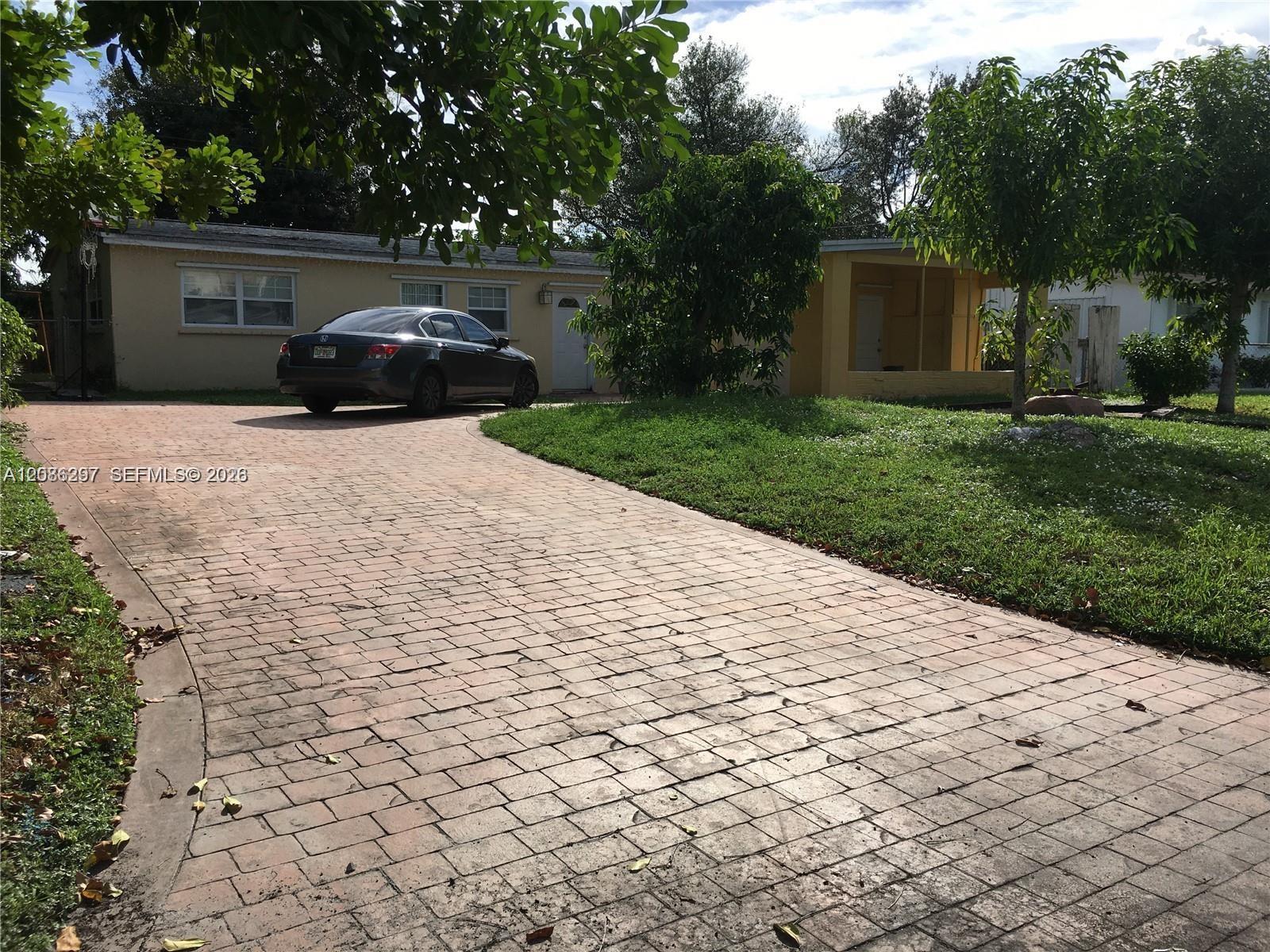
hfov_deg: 61.7
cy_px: 476
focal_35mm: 29
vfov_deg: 48.2
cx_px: 635
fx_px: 1064
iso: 25
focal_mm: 4.15
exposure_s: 1/2079
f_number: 2.2
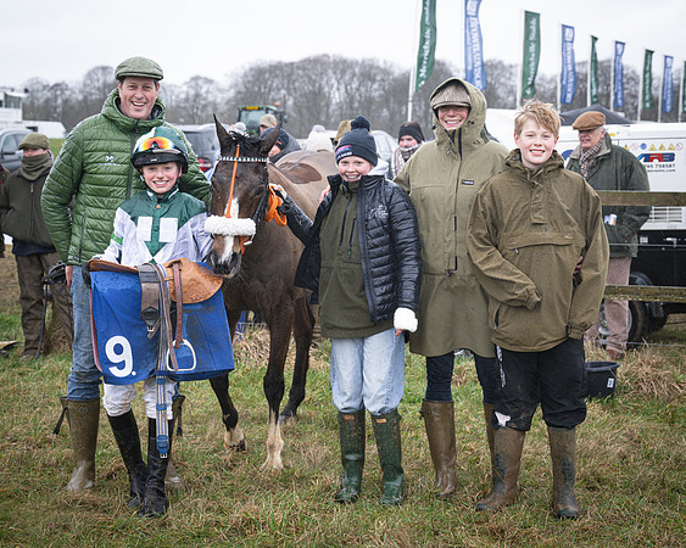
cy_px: 274
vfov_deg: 19.4
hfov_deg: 24.2
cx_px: 306
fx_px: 1600
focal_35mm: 79
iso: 1250
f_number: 6.3
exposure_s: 1/125
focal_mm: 70
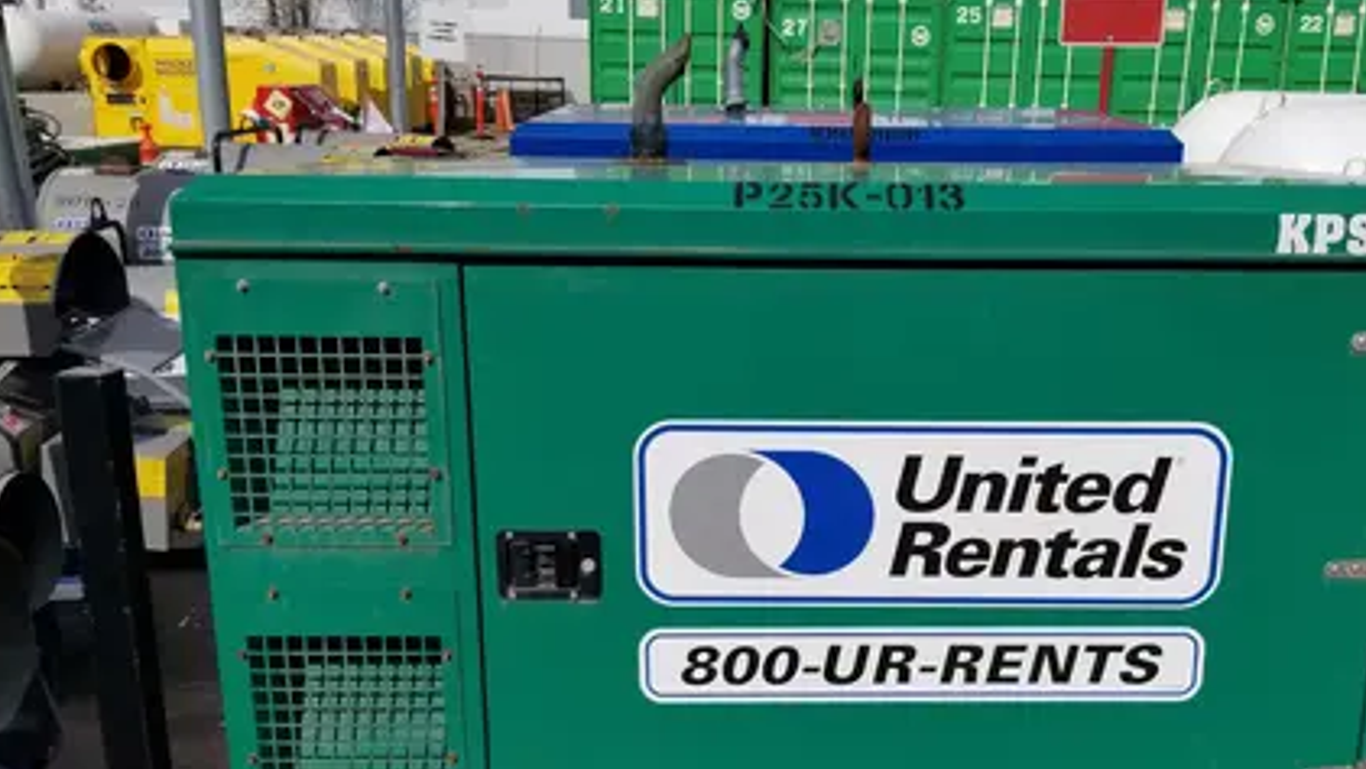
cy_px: 508
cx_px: 811
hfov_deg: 53.7
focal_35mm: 37
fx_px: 1340
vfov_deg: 31.8
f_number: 1.7
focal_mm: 4.25
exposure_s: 1/6784
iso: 50
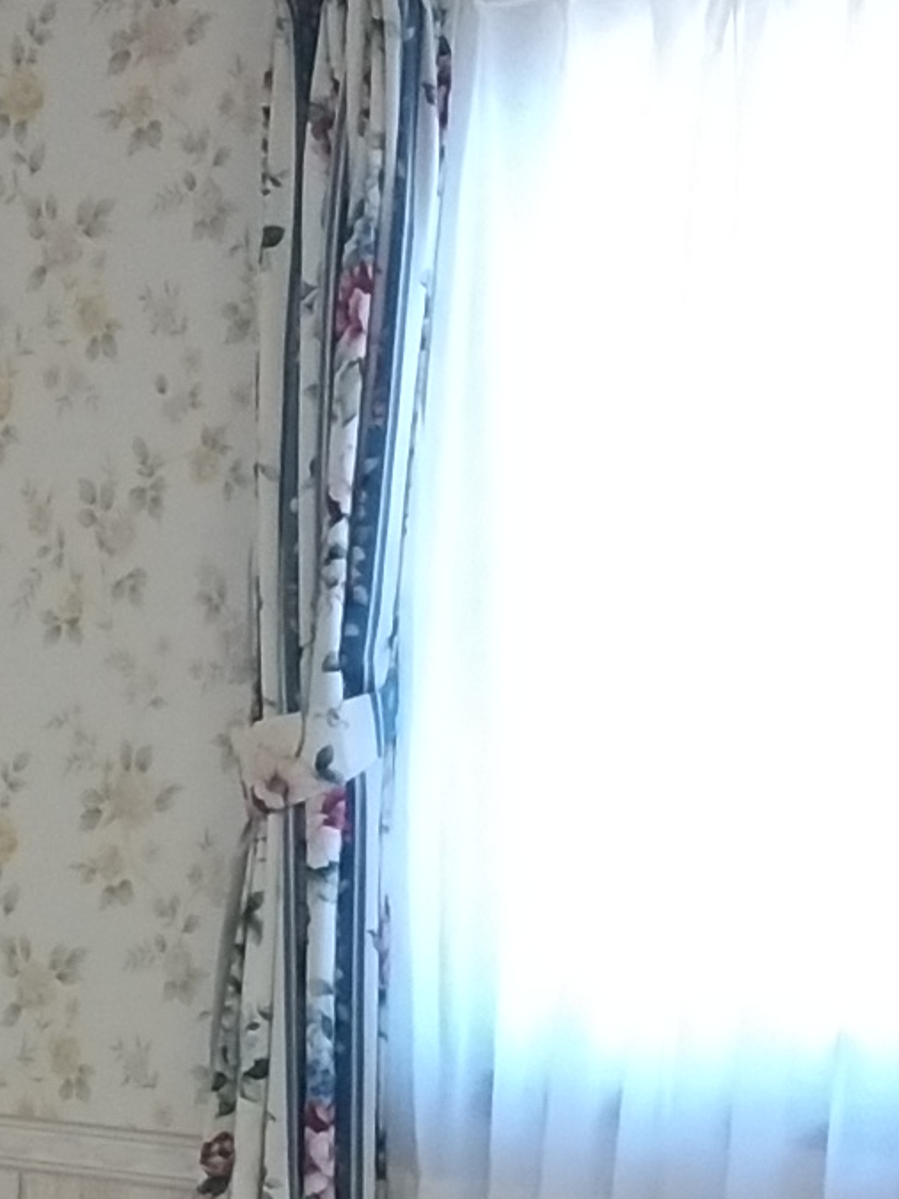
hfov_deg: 9.4
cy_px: 1364
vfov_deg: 12.6
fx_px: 5334
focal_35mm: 154
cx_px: -480
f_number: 1.79
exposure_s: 1/50
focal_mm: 4.8
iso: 451
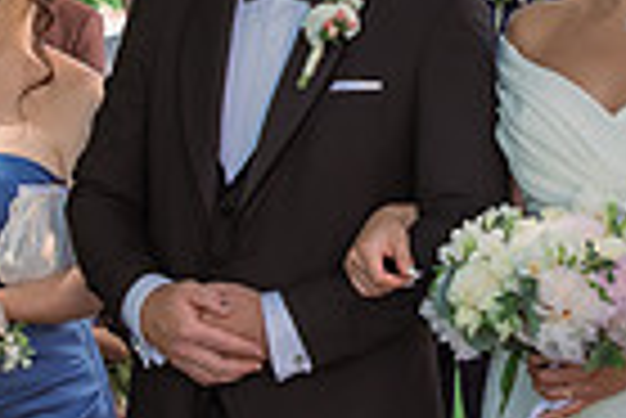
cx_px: 554
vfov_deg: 11.3
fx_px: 2106
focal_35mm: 121
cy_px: 74
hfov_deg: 16.7
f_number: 3.5
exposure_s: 1/320
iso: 320
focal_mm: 29
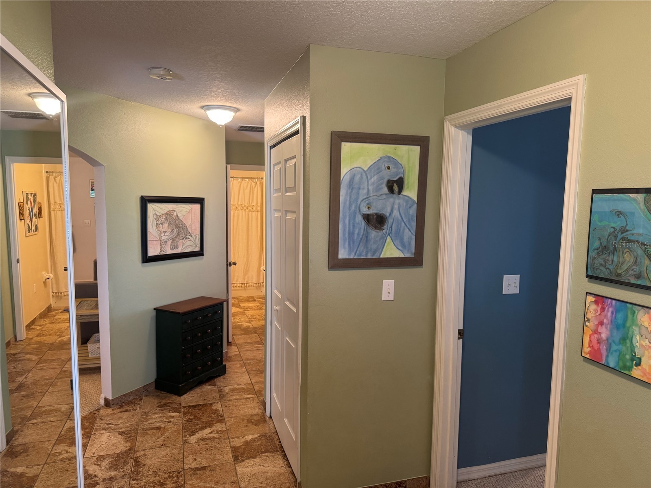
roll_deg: -1.1
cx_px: 326
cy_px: 244
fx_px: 451
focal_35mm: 24
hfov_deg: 71.6
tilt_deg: -6.0
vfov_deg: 56.8
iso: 200
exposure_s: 1/60
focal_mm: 6.76
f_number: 1.78
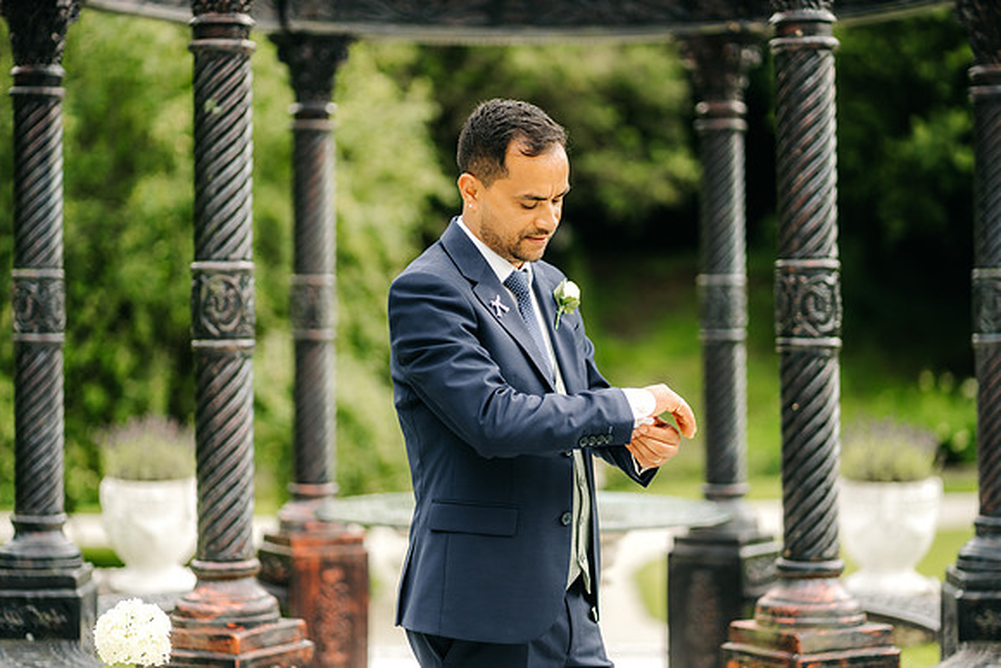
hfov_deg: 23.9
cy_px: 334
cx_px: 500
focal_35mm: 85
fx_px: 2364
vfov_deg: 16.1
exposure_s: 1/640
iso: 100
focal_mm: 85
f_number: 2
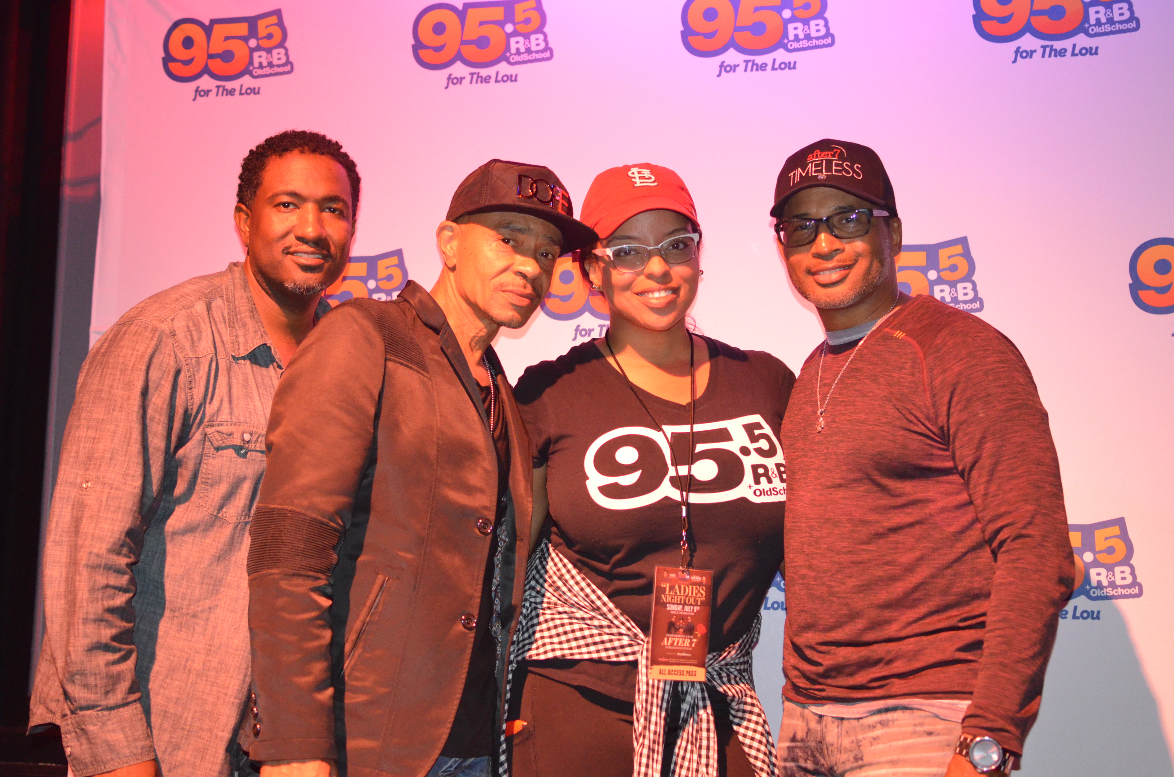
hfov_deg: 37.9
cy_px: 388
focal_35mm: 52
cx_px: 587
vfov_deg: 25.6
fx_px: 1709
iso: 2800
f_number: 2.8
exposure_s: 1/60
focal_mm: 35
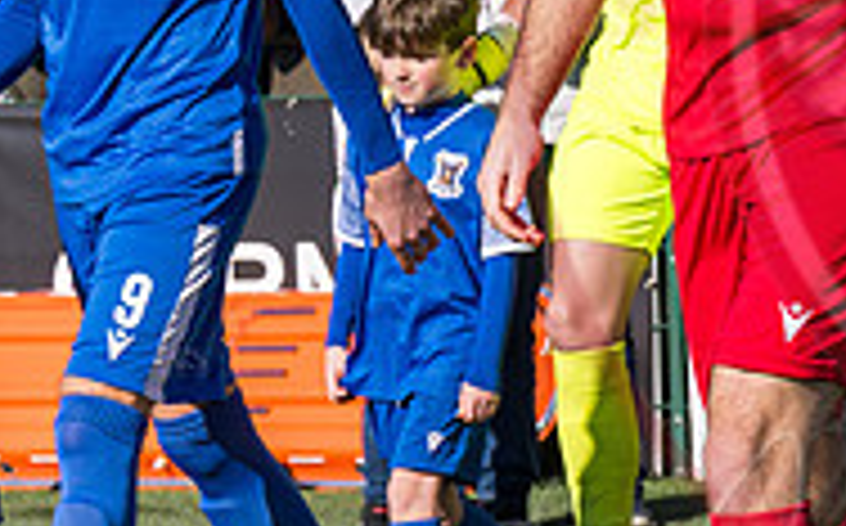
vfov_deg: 4.7
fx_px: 6379
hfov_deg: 7.4
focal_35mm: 277
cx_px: 1410
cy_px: 166
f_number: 5
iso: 100
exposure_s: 1/1600
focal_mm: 70
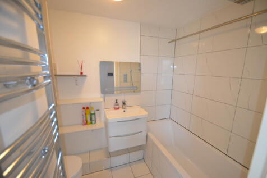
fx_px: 111
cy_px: 89
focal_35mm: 15
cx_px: 134
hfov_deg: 100.4
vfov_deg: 77.3
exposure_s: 1/60
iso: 800
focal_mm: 10
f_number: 3.5
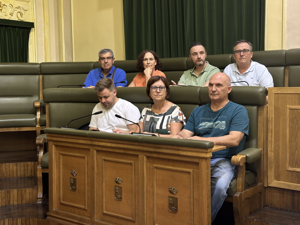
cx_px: 150
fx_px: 416
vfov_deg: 30.3
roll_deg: +0.7
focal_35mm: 48
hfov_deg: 39.7
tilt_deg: -3.7
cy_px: 112
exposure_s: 1/50
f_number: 1.78
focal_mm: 6.86
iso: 100
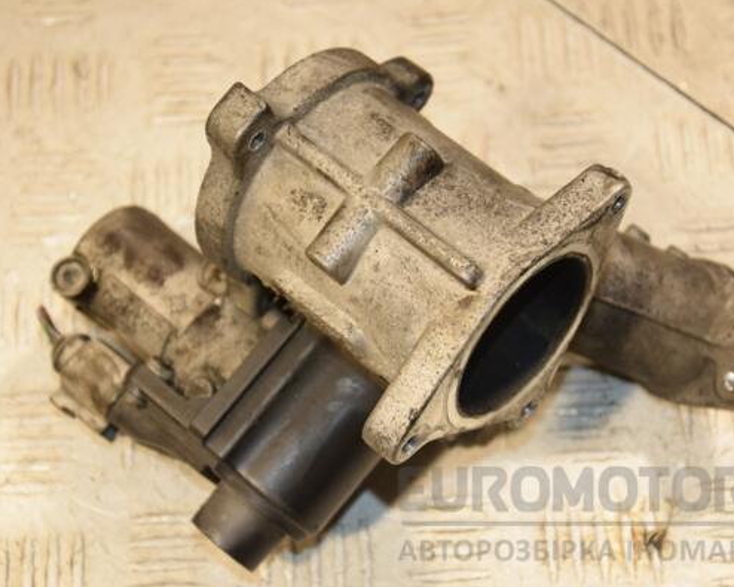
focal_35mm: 106
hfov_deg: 18.1
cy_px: 291
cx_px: 370
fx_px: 2302
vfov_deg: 14.5
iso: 800
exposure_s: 1/200
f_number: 5.6
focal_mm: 62
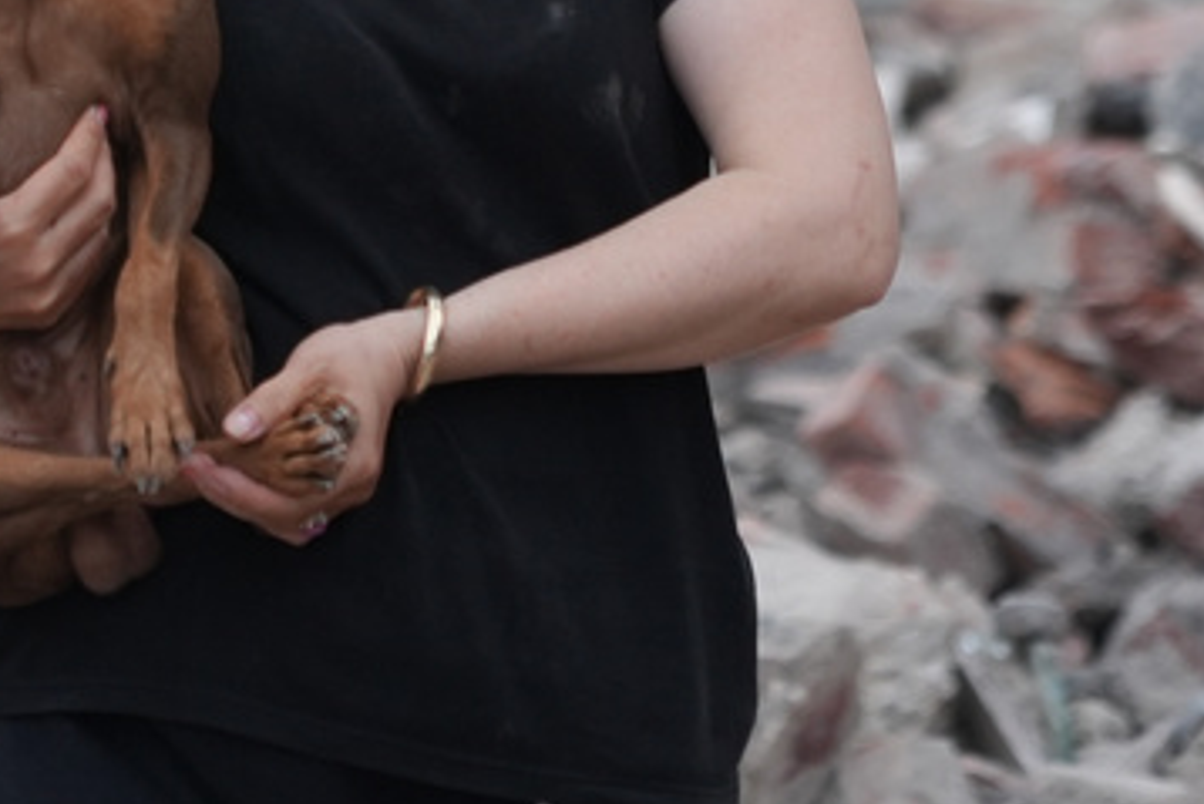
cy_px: -19
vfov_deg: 2.0
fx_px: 22951
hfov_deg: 3.0
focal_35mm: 686
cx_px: 272
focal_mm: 240
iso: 1600
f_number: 6.3
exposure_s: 1/320
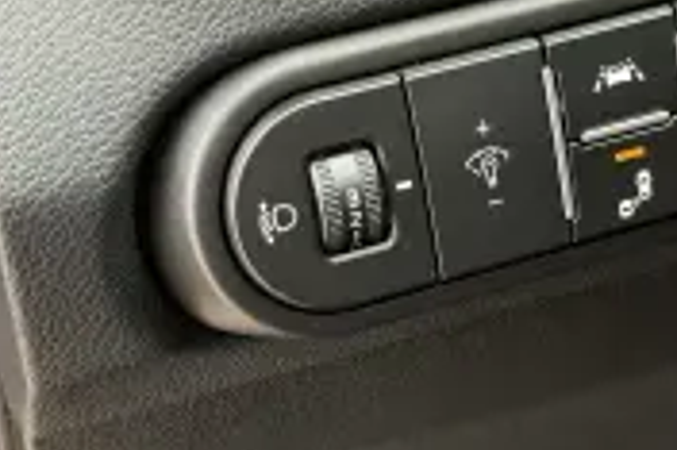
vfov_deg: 13.4
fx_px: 1916
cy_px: 215
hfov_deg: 19.9
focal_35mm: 102
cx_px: 489
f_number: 1.78
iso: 160
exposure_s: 1/127
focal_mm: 6.76
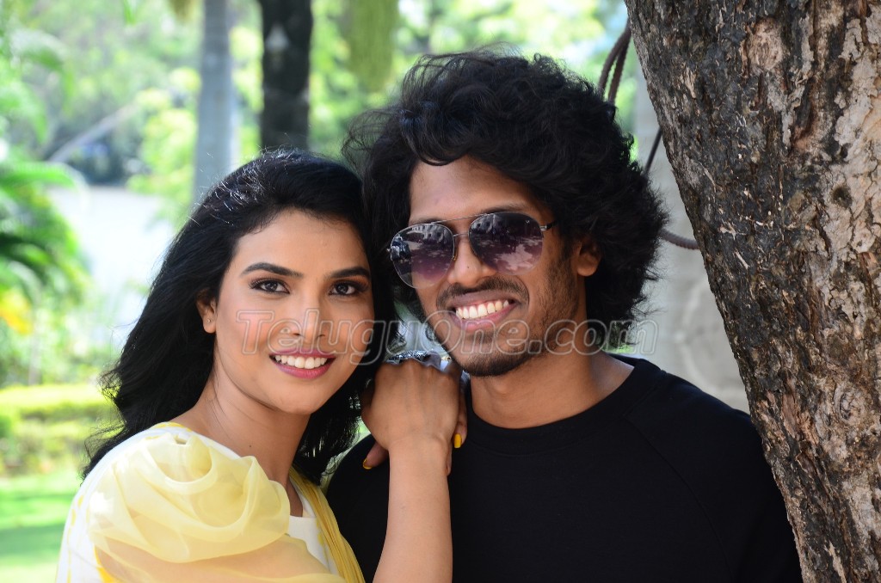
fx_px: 3113
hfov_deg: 16.1
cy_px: 292
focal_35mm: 128
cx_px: 440
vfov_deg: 10.7
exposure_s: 1/125
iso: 400
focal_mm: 85
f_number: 5.6
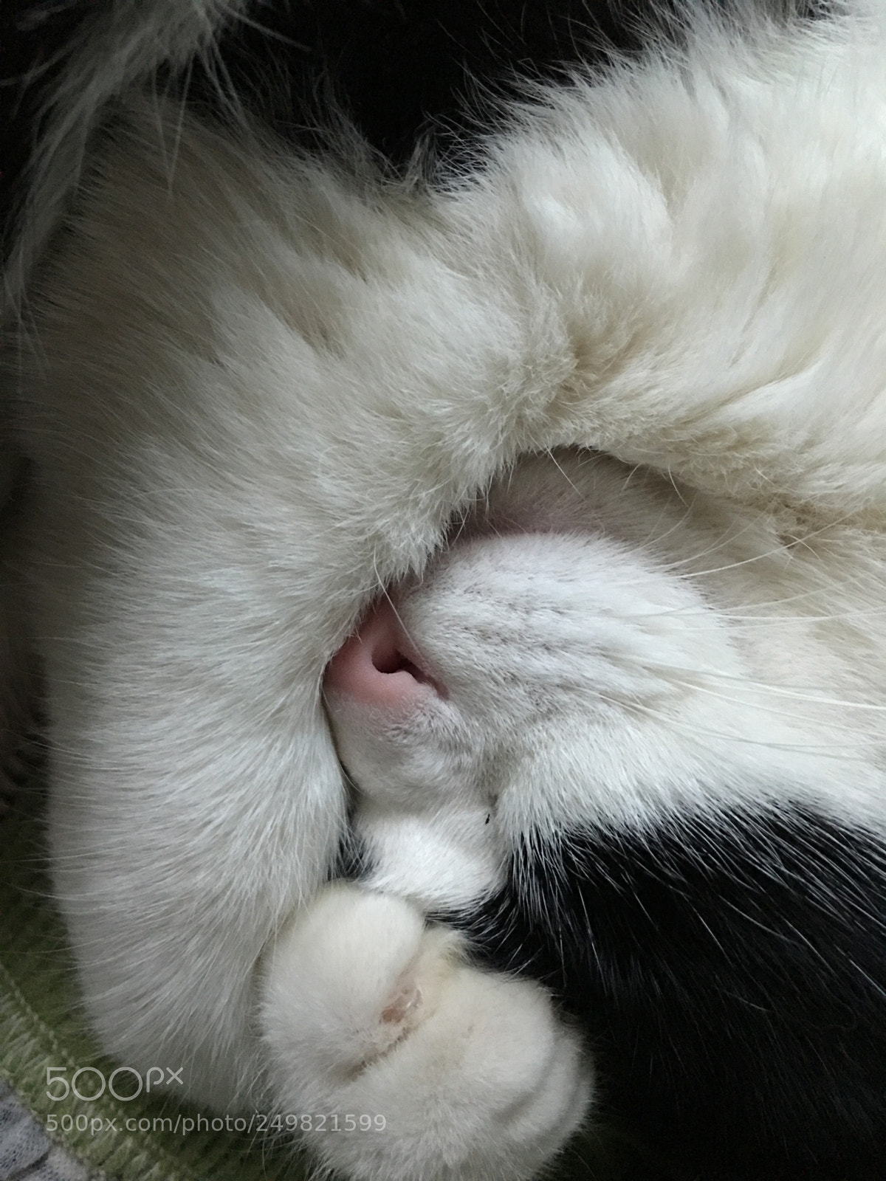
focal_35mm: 29
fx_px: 990
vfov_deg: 61.7
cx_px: 443
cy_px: 590
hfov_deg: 48.2
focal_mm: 4.15
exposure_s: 1/8
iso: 125
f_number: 2.2
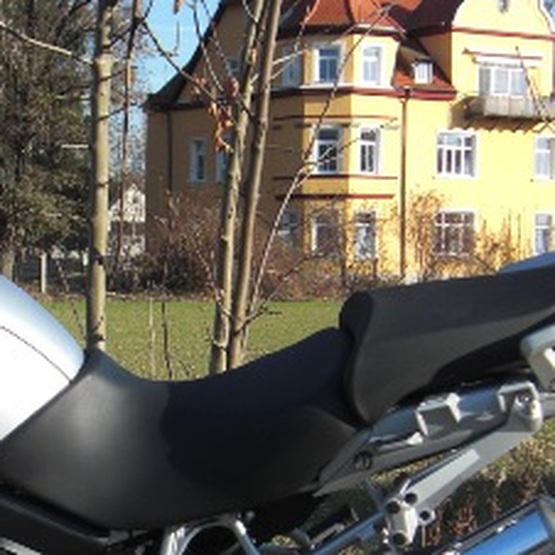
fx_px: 2086
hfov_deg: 15.0
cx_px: 49
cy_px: 479
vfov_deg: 15.0
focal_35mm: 115
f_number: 3.3
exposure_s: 1/500
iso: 50
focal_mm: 8.2
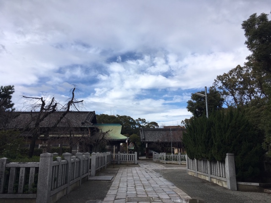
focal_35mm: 29
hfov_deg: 61.7
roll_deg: +1.5
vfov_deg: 48.2
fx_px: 227
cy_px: 102
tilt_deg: +13.2
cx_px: 136
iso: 25
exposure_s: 1/1603
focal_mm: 4.15
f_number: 2.2
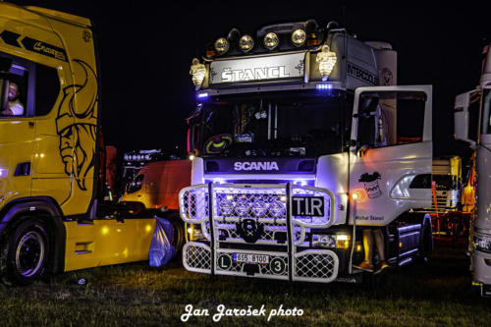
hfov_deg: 43.6
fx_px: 614
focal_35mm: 45
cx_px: 246
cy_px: 164
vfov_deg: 29.8
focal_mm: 30
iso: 640
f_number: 4.2
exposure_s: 1/4
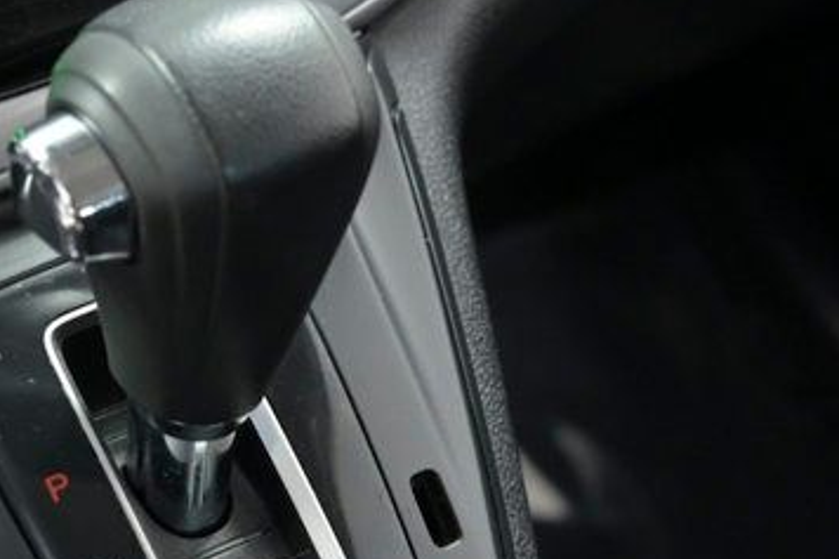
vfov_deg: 11.6
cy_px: 341
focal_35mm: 118
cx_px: 259
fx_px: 2749
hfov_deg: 17.3
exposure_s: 1/125
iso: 2000
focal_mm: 41
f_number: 4
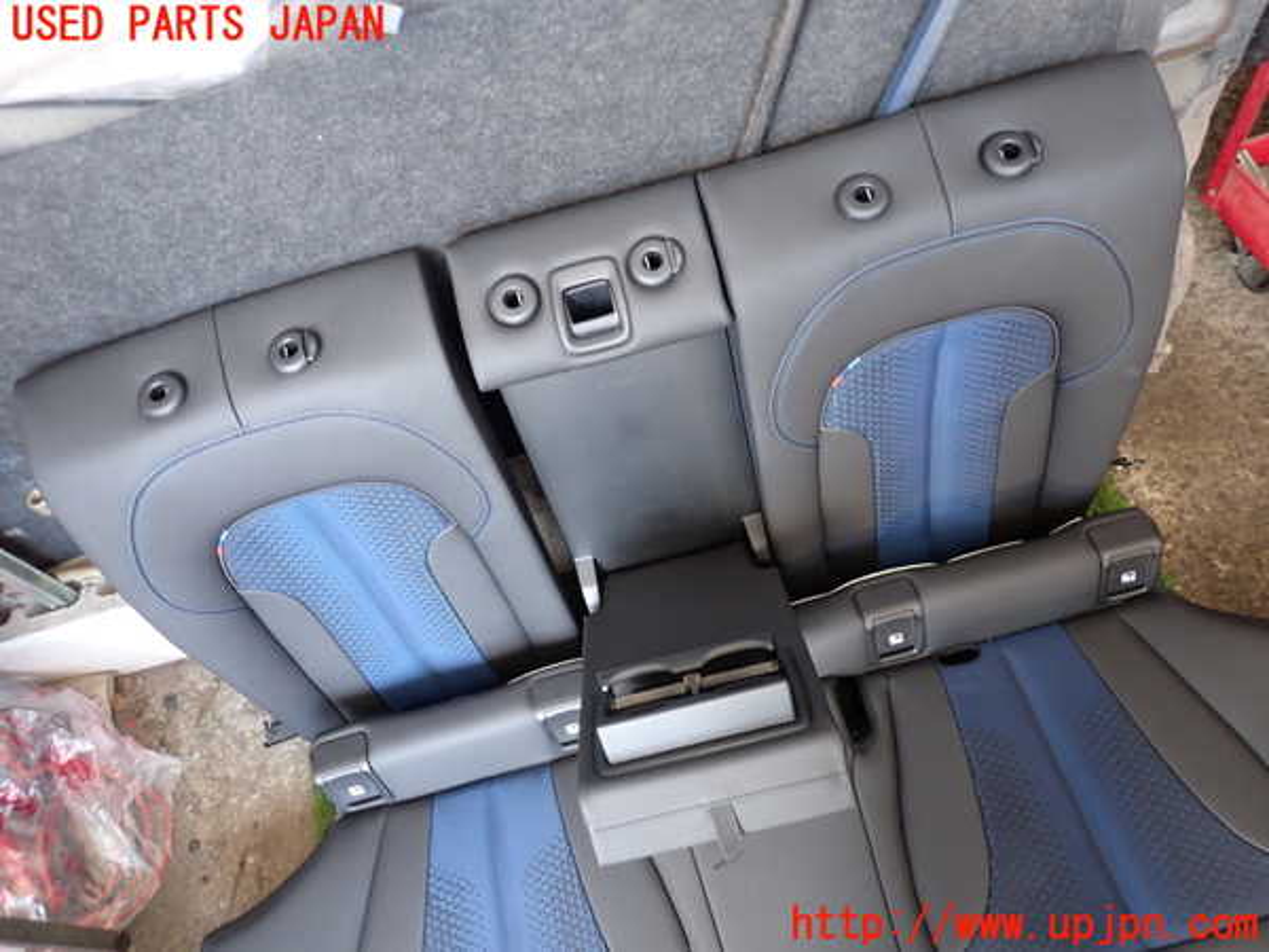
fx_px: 916
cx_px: 634
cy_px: 476
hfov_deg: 69.4
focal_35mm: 25
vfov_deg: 54.9
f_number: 2
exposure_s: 1/50
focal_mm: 4.5
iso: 200
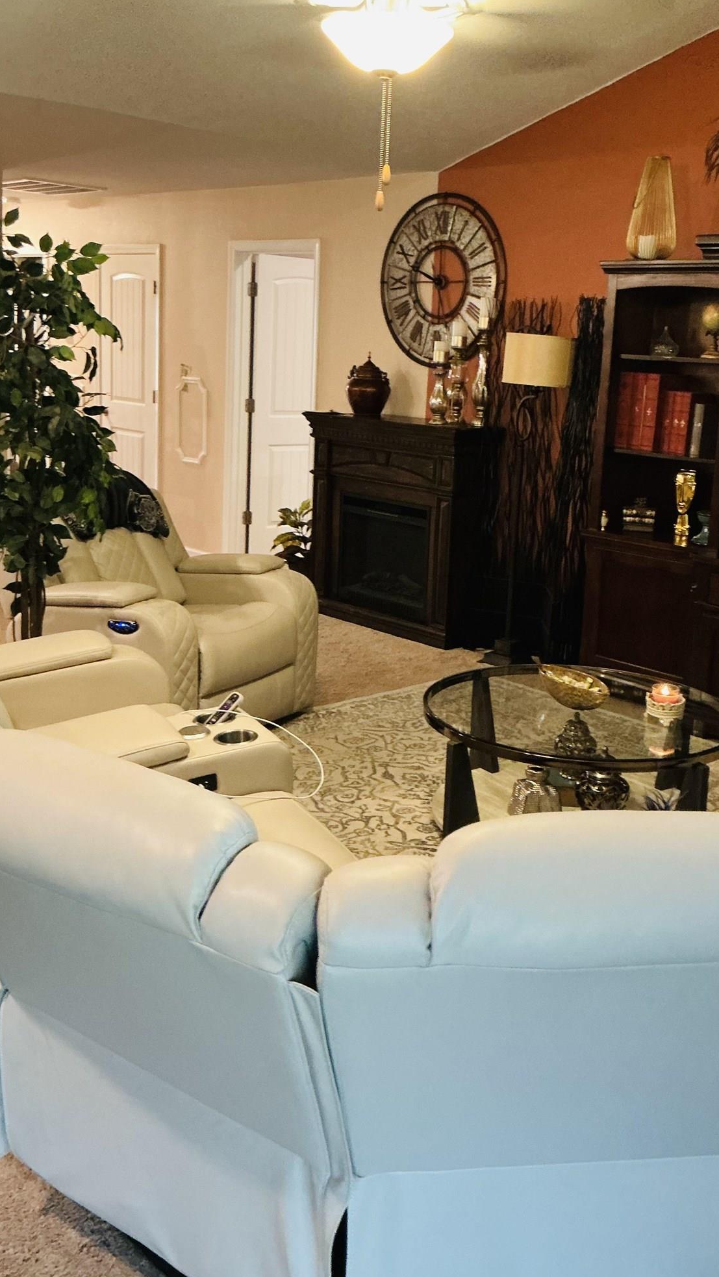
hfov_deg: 31.9
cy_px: 547
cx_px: 423
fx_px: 1254
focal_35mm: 37
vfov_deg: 53.8
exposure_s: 1/30
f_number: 1.8
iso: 320
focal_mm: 3
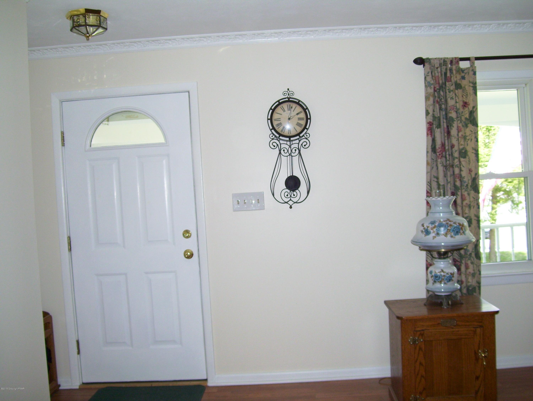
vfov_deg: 39.7
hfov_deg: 51.3
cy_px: 200
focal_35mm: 36
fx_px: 555
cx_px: 266
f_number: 2.7
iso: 80
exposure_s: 1/60
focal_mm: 6
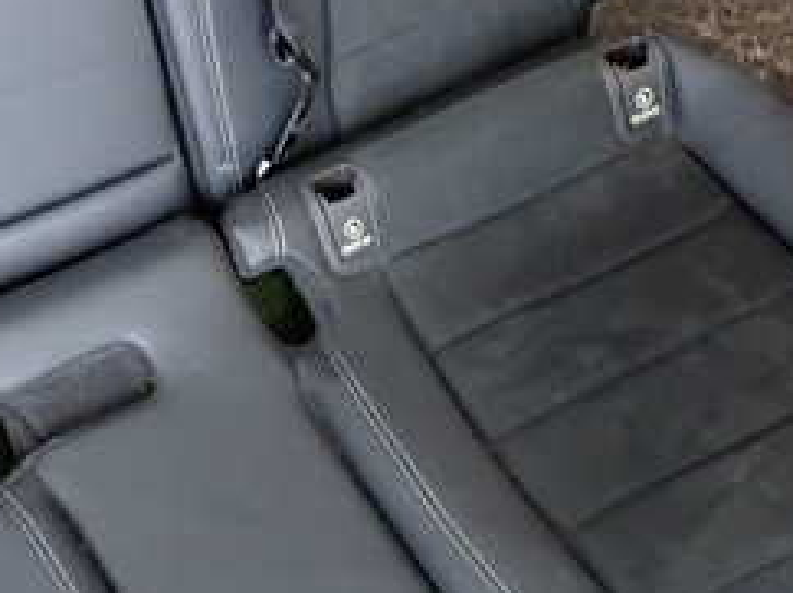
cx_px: 197
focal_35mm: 62
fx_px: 1419
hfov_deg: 30.7
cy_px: 642
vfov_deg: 22.4
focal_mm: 4.5
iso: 200
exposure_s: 1/30
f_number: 2
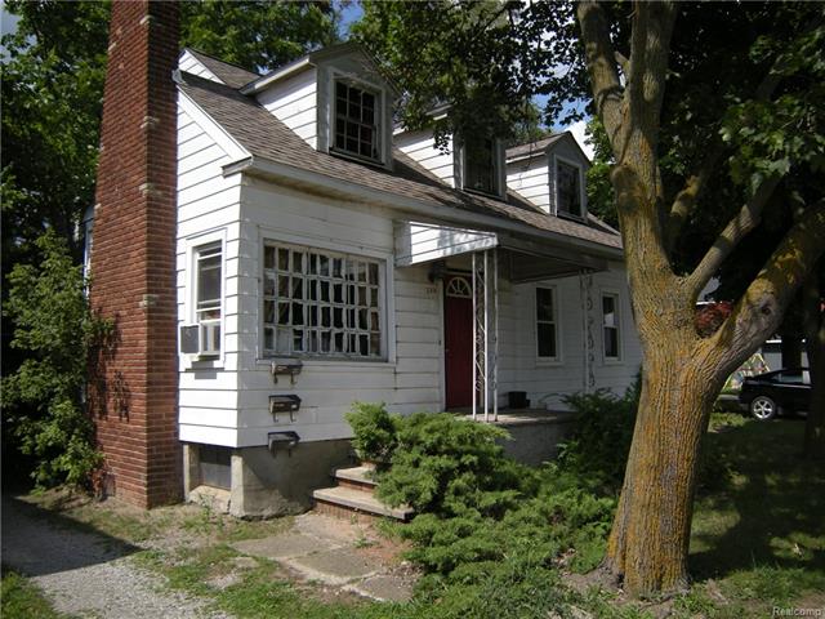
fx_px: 667
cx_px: 412
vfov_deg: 49.7
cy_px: 310
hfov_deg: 63.4
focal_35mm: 28
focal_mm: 4.7
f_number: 5.6
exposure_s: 1/286
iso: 64
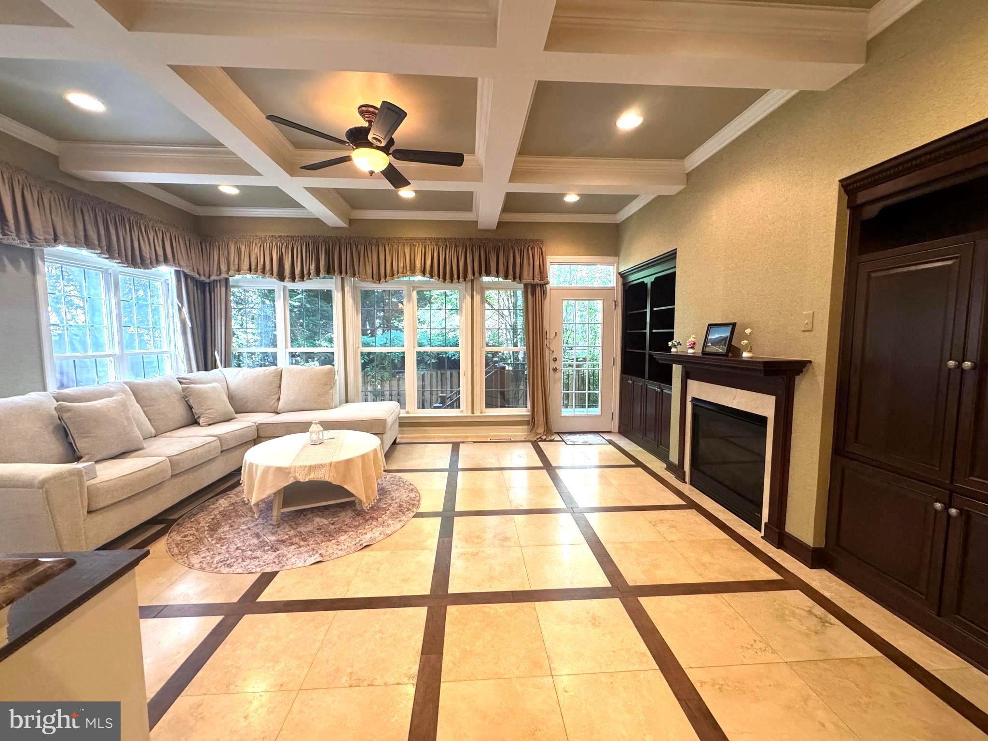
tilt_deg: -5.1
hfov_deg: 102.1
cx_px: 494
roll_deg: +0.3
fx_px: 400
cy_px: 370
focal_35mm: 14
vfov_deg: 85.7
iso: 320
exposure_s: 1/60
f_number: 2.2
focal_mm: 2.22
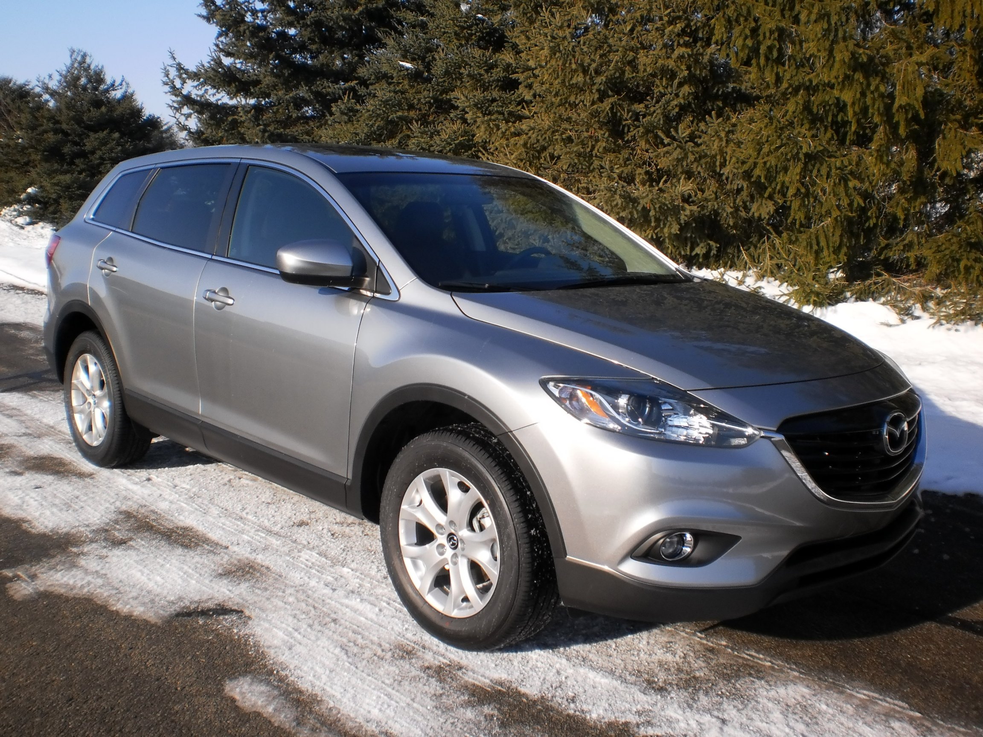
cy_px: 368
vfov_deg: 39.7
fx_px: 1022
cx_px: 492
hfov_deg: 51.4
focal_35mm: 36
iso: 100
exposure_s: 1/800
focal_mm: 6.3
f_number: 4.6
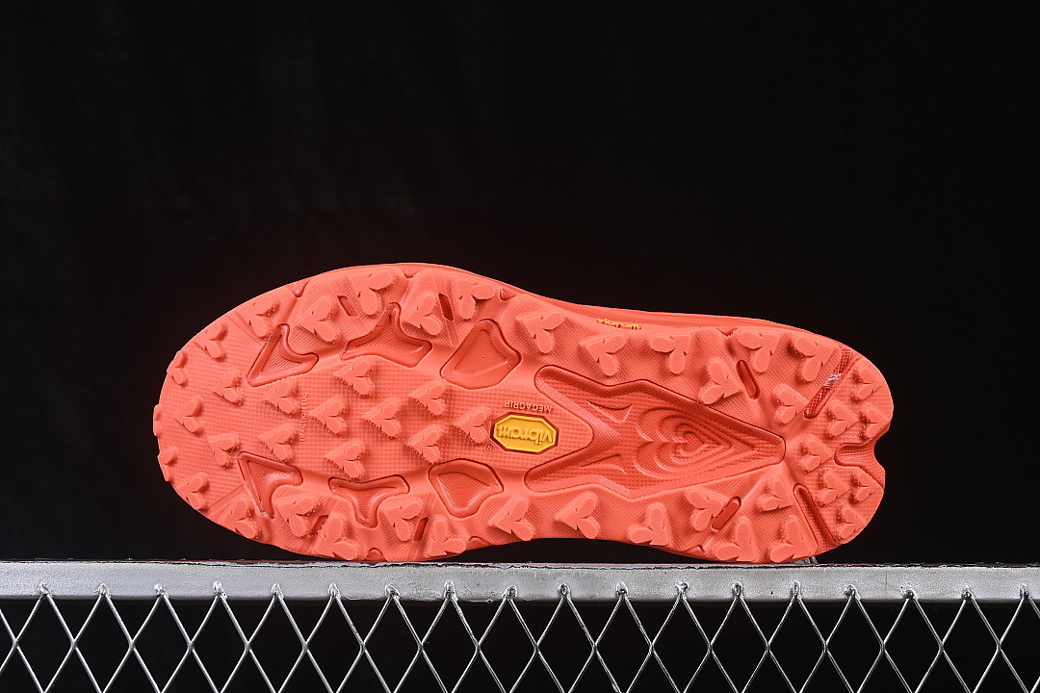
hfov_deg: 27.0
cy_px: 346
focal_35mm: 75
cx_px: 520
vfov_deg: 18.2
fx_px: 2166
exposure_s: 1/80
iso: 160
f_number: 8
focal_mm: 50
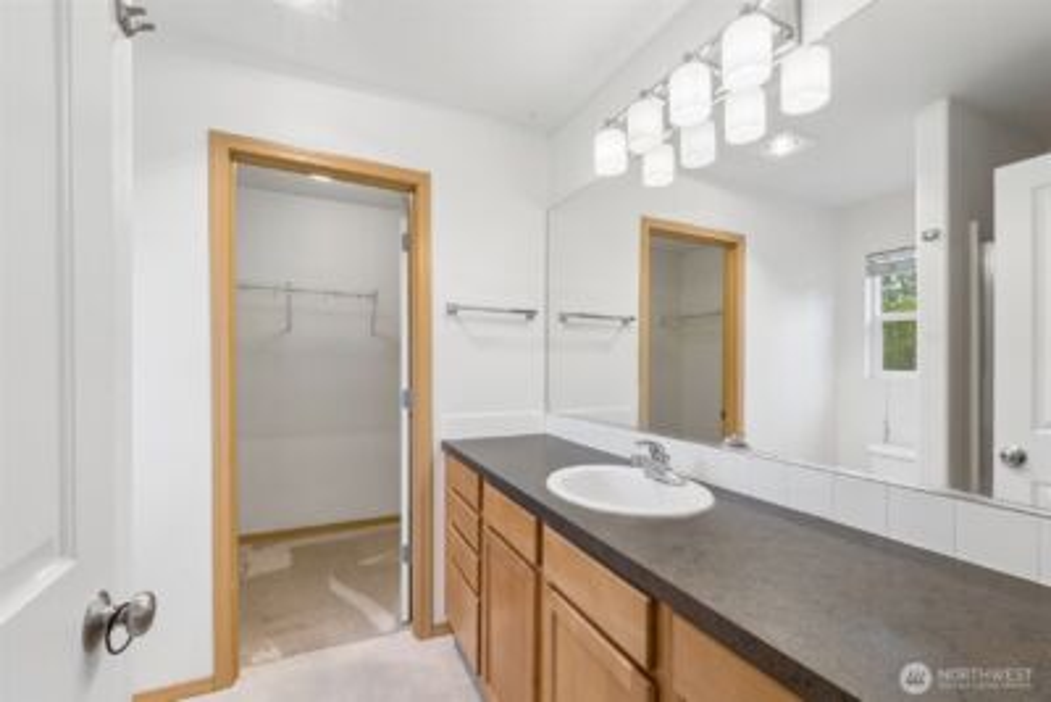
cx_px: 526
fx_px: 438
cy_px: 351
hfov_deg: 100.4
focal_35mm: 15
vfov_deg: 77.4
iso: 250
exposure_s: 1/8
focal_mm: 10
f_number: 10
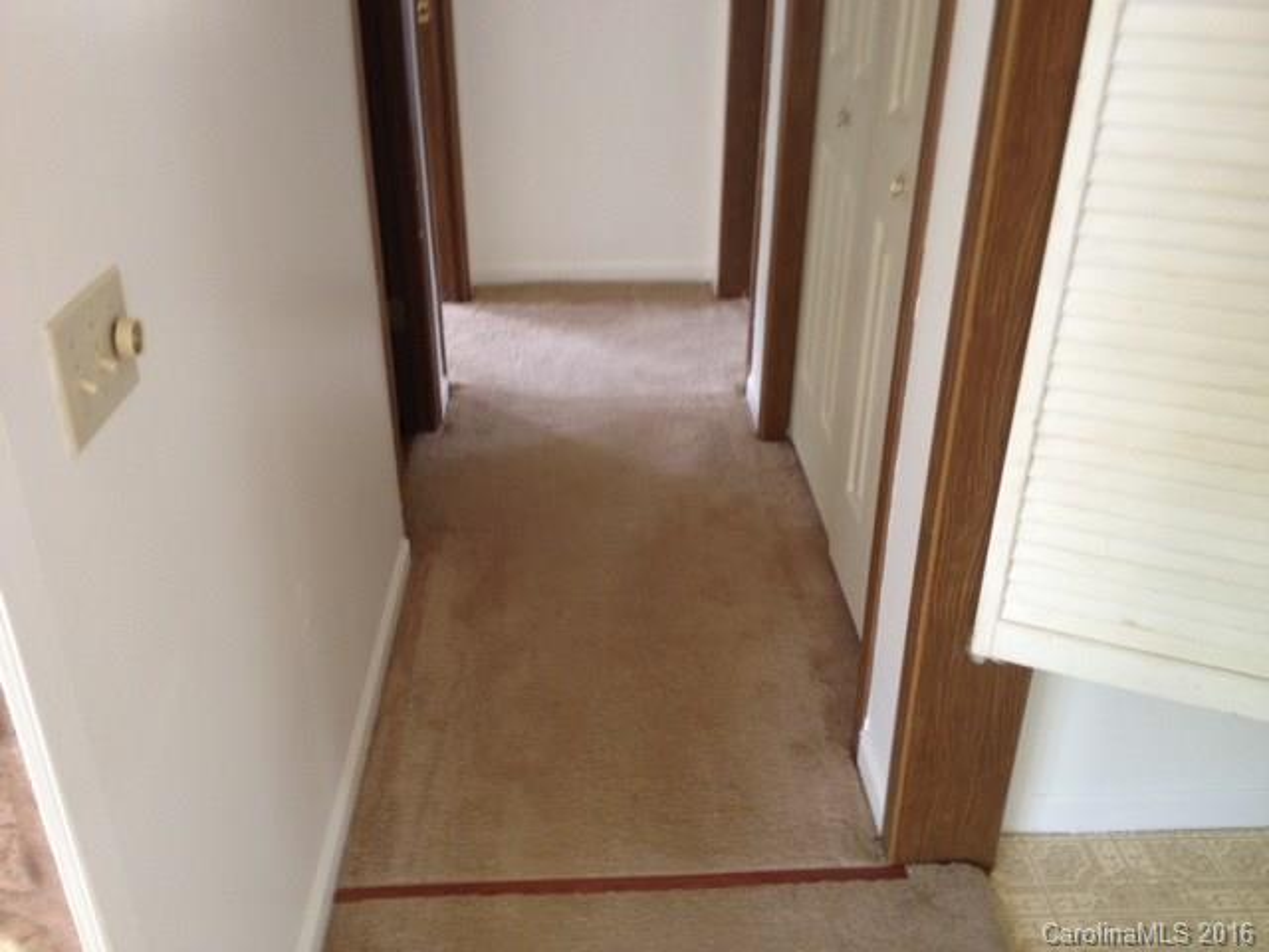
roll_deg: +1.3
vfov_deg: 40.7
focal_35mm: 35
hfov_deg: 52.6
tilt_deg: -28.3
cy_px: 476
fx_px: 1283
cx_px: 634
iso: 125
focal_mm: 4.28
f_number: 2.4
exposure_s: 1/20
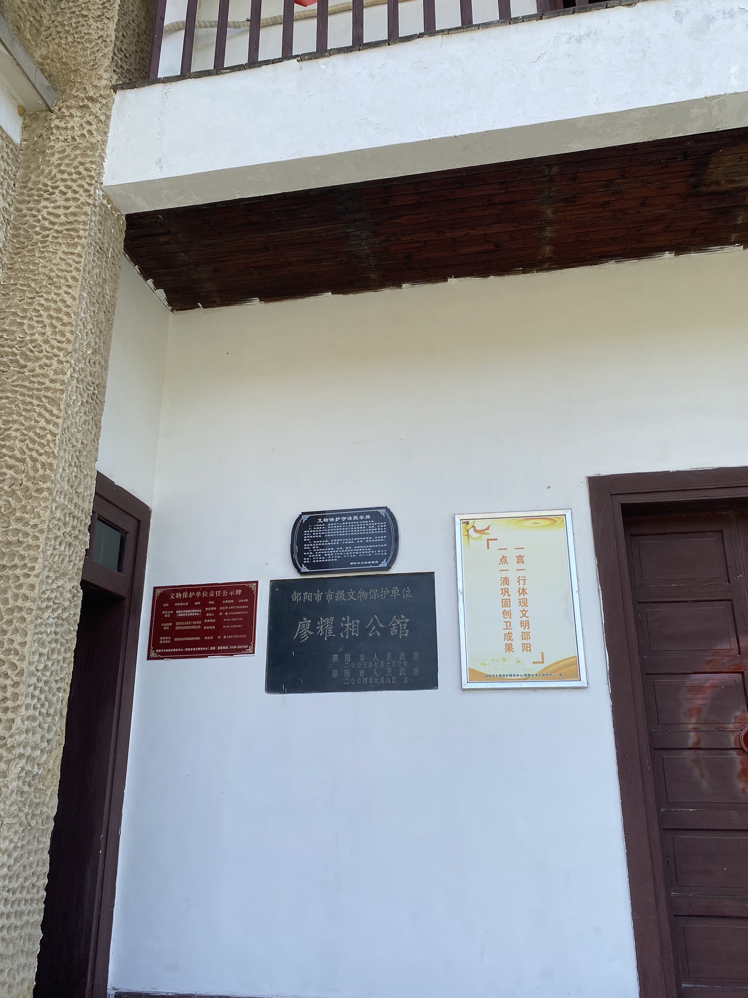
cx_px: 385
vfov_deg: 65.3
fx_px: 778
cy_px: 498
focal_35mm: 27
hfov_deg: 51.3
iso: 32
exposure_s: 1/816
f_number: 1.8
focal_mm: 4.25
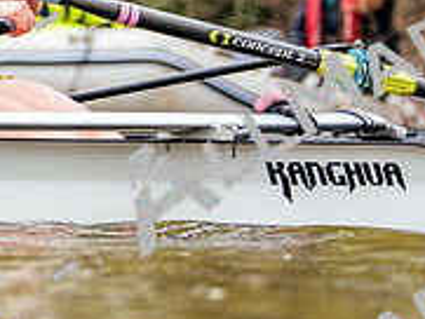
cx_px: -73
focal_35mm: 847
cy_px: 34
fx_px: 10406
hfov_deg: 2.3
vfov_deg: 1.8
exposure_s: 1/2000
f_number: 6.3
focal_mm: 275
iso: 2500
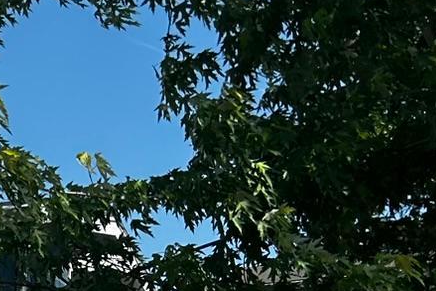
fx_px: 1539
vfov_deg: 9.7
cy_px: 661
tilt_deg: +0.2
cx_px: -440
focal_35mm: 127
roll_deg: -2.0
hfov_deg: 13.7
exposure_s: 1/3460
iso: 50
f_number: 1.5
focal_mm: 5.7
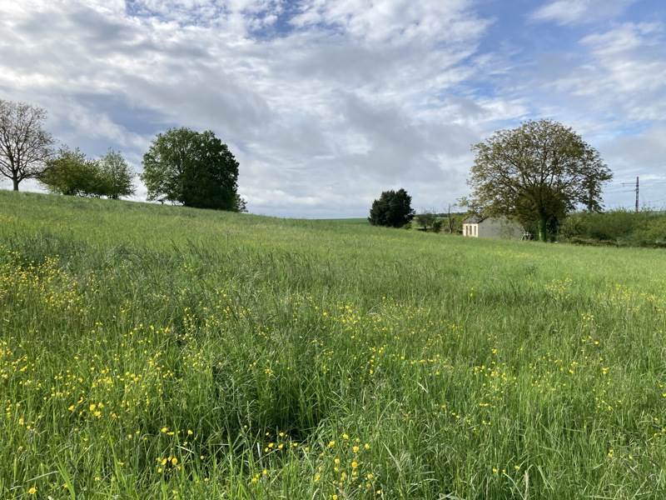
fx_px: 539
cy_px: 250
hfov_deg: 63.4
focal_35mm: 28
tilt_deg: -4.8
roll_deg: +0.8
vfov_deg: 49.7
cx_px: 333
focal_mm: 3.99
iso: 20
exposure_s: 1/2183
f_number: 1.8
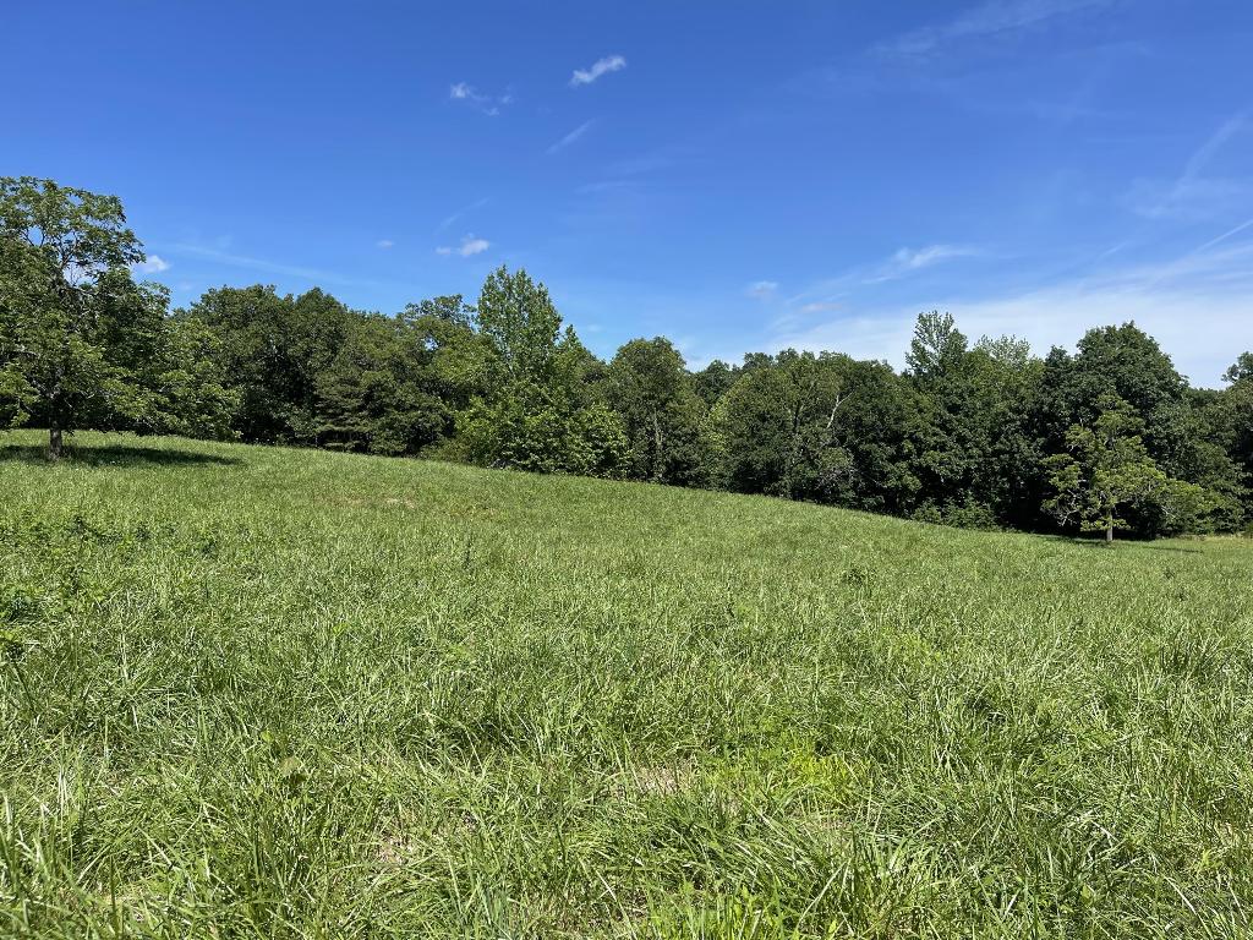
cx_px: 626
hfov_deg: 67.3
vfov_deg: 53.1
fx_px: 941
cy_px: 470
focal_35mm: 26
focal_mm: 5.1
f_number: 1.6
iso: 32
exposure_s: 1/2857
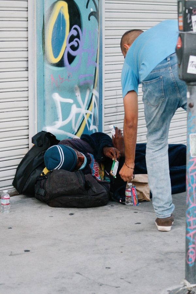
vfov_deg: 19.5
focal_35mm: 105
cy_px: 147
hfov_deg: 13.0
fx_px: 857
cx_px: 98
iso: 2000
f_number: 4
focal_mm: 70
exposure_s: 1/160
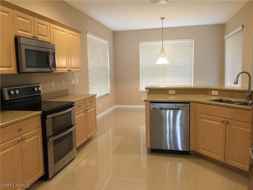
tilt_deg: -6.6
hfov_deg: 61.7
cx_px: 126
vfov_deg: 48.2
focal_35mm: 29
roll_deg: -0.2
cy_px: 95
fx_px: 212
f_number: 2.2
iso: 64
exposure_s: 1/15
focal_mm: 4.15
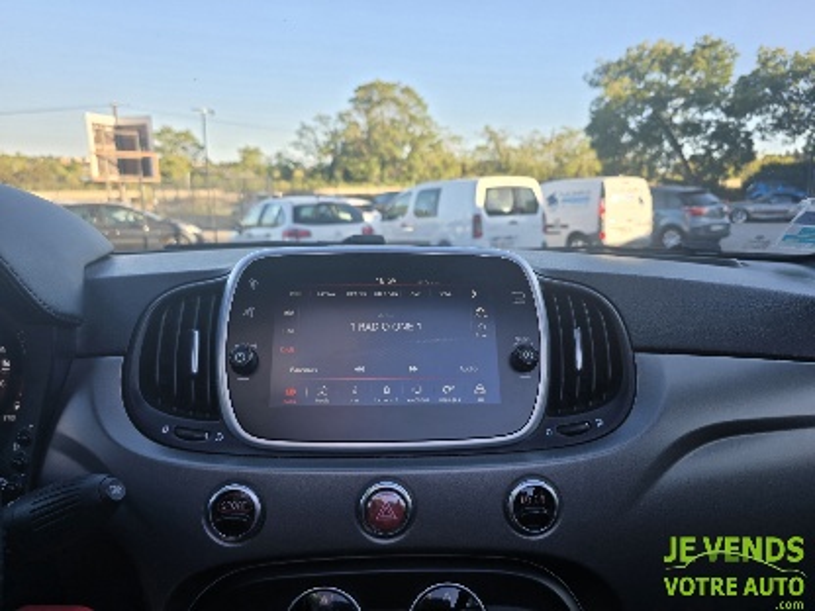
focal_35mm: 23
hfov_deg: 73.9
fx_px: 542
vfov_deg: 58.9
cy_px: 306
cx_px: 408
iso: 12
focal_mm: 6.3
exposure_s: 1/185
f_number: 1.7
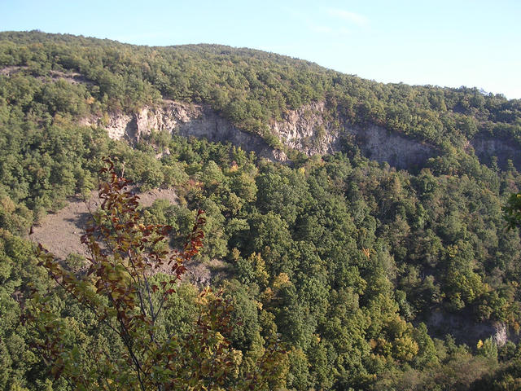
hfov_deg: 49.0
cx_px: 260
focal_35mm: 38
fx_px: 572
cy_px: 196
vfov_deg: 37.7
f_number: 2.8
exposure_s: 1/286
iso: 100
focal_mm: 5.8
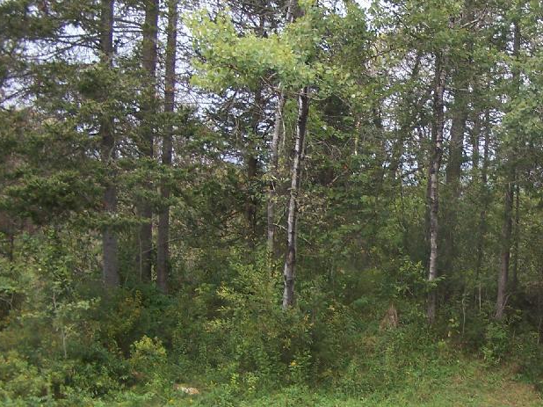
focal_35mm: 63
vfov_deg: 23.2
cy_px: 253
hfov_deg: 29.9
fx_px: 988
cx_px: 445
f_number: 2.8
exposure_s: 1/200
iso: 80
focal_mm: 6.3
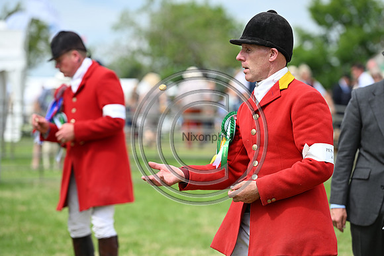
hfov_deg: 12.4
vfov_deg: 8.3
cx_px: 192
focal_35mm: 165
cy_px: 128
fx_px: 1760
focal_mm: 165
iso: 180
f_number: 4
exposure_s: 1/1000
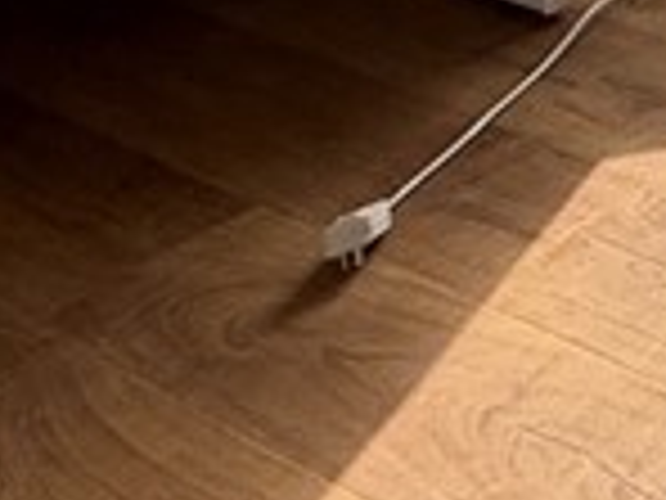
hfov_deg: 11.7
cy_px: -1036
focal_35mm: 97
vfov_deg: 10.4
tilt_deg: -0.3
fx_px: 1866
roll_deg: +0.9
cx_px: 1958
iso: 64
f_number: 2.2
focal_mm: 2.22
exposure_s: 1/323
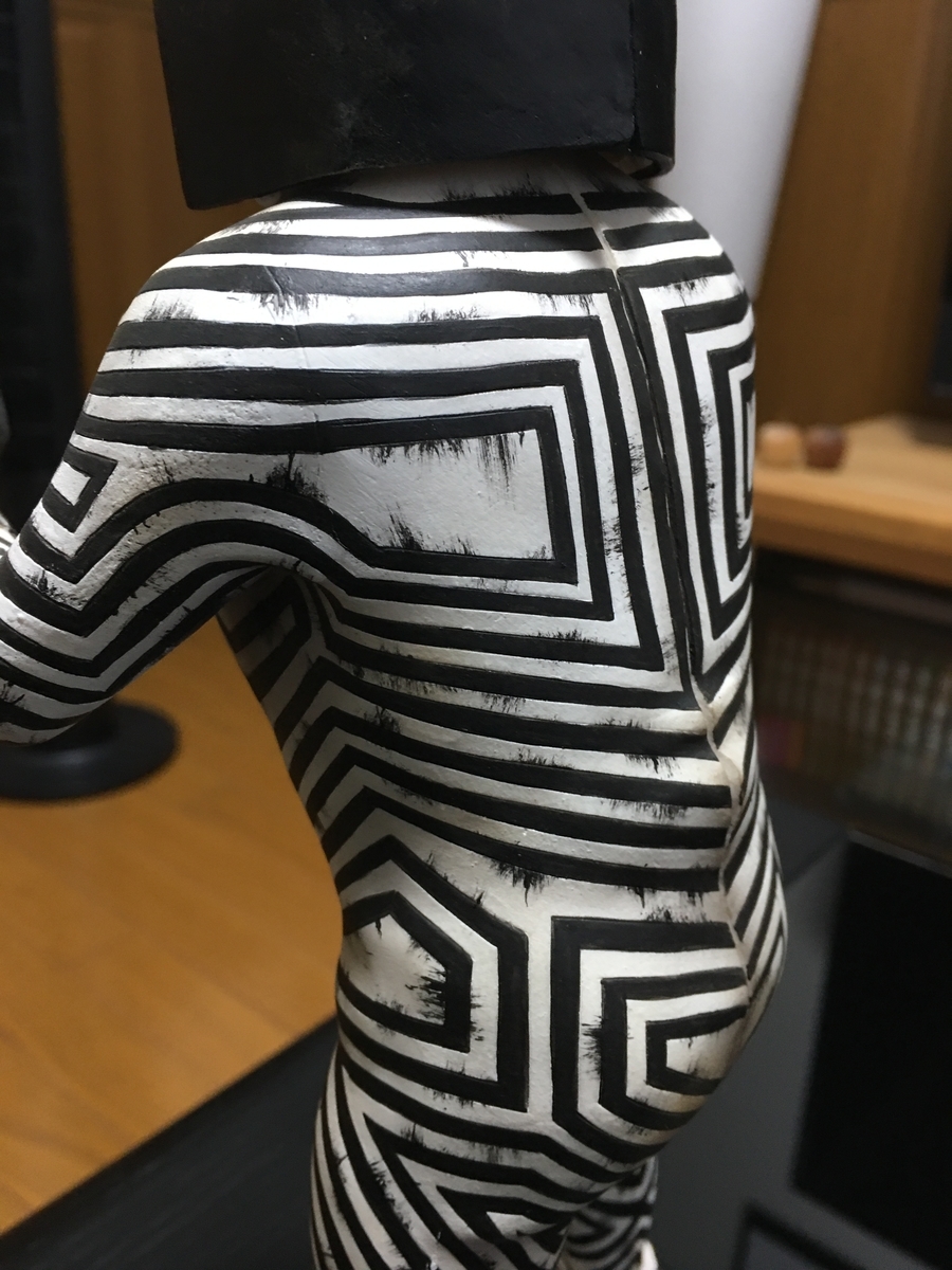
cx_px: 476
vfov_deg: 61.7
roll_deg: -2.3
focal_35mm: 29
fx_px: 1063
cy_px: 635
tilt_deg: -19.2
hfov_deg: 48.2
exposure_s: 1/15
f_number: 2.2
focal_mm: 4.15
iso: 50
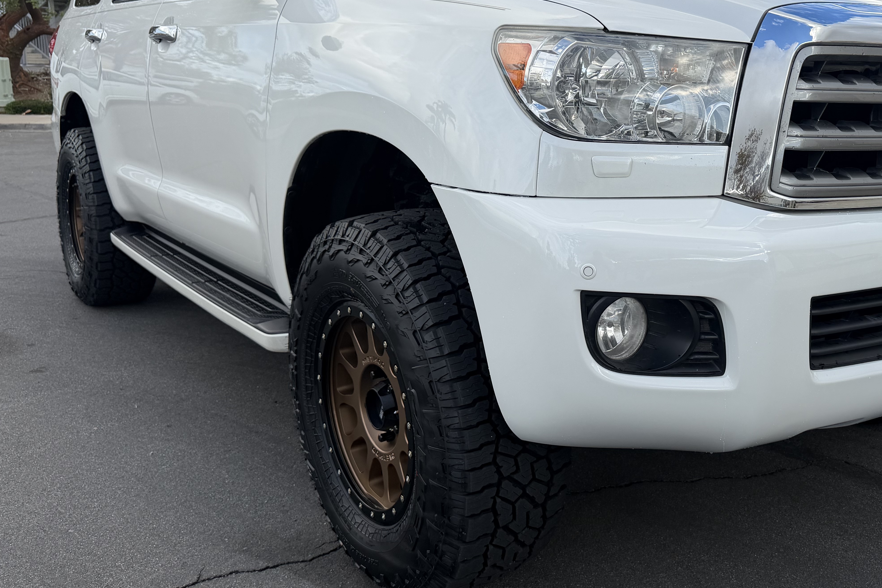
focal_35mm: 36
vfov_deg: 36.7
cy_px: 232
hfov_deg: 52.0
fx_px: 882
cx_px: 595
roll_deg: -2.4
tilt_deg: -10.3
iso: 80
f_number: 1.78
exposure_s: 1/2299
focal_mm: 6.76
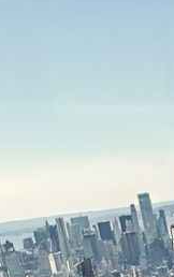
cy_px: 475
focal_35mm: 126
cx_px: 342
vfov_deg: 14.8
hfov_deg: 9.7
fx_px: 953
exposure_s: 1/254
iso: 25
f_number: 1.9
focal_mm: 2.69
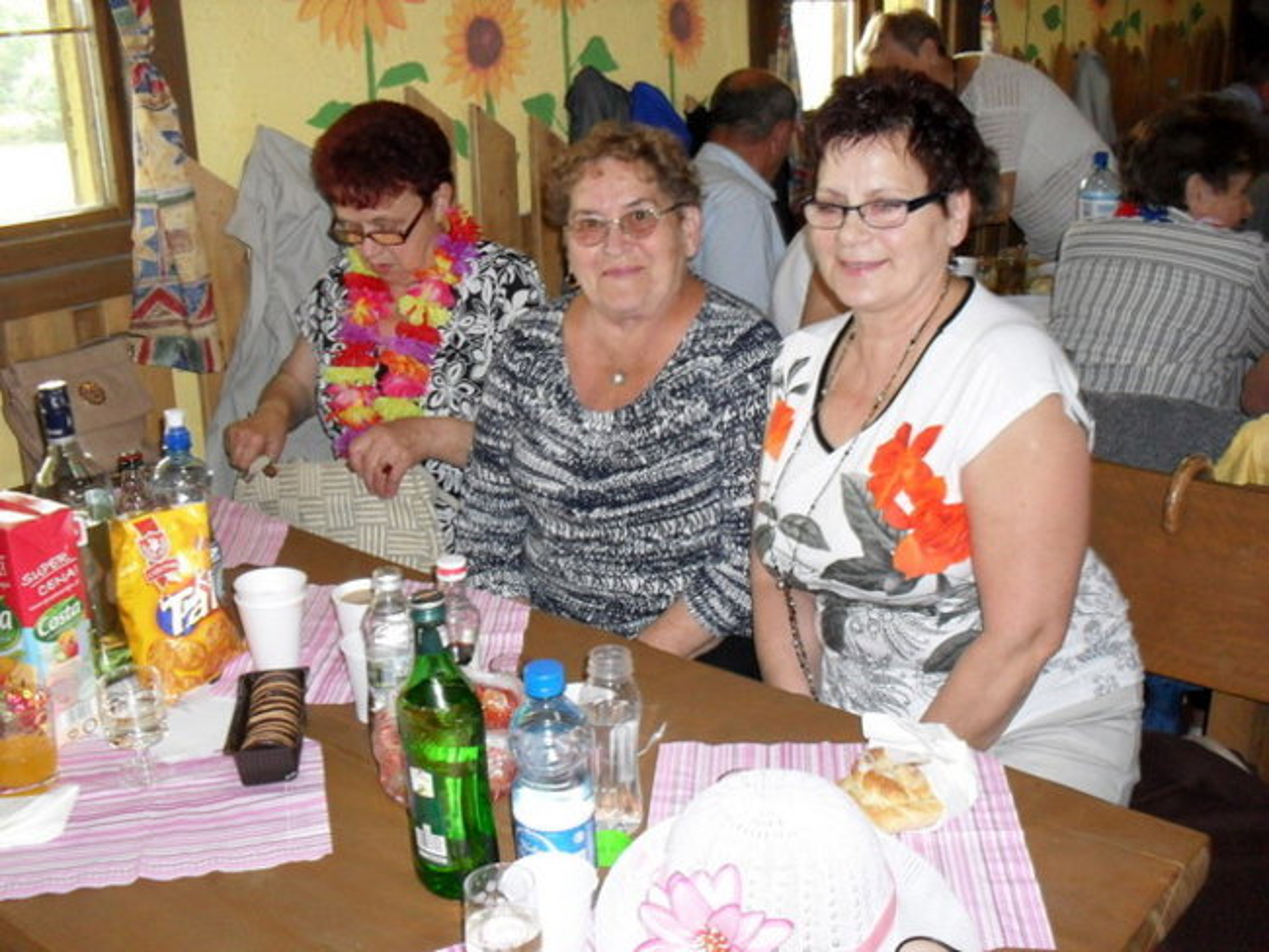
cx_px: 634
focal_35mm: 38
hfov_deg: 49.0
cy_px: 476
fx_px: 1394
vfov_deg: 37.7
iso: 200
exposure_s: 1/45
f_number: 2.8
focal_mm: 6.3
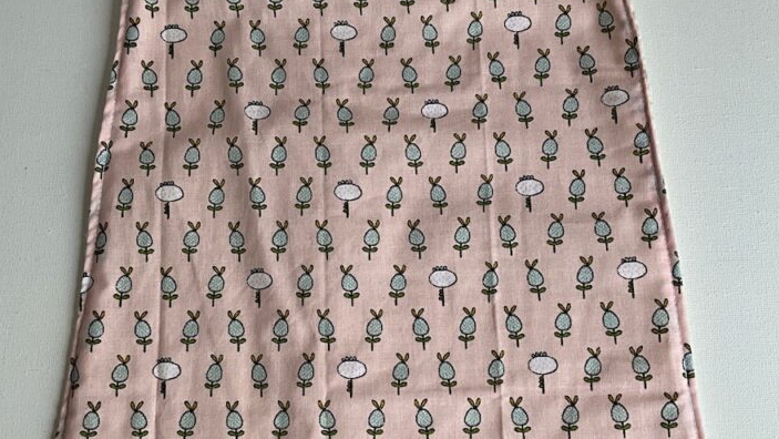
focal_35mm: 46
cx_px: 412
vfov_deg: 26.0
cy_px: 218
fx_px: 950
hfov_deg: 44.5
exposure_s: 1/370
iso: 25
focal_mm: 3
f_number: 1.8
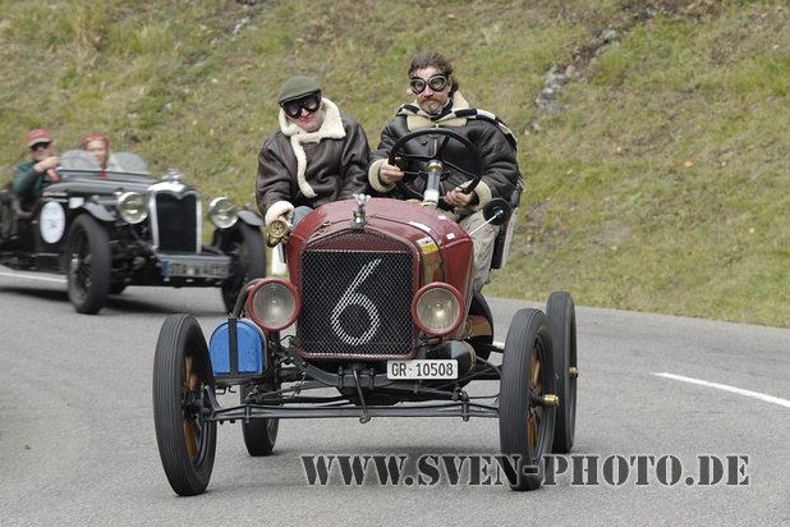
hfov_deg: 9.4
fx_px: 4795
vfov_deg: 6.3
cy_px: 264
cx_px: 395
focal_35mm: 219
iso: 200
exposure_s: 1/180
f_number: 7.1
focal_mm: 145
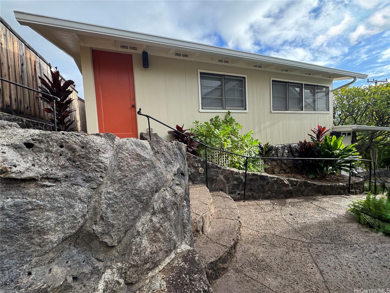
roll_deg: +3.2
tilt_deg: -3.4
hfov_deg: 102.1
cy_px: 146
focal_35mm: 14
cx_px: 195
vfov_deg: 85.7
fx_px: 158
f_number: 2.2
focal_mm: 2.22
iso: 40
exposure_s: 1/416
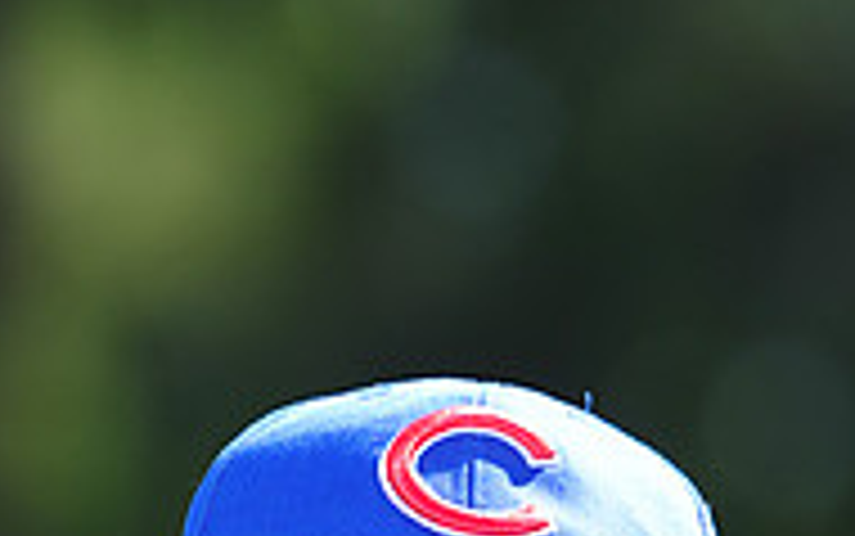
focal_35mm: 622
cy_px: 685
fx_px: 14502
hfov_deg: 3.4
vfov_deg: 2.1
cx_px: 158
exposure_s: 1/500
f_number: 4.5
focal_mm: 200
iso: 200
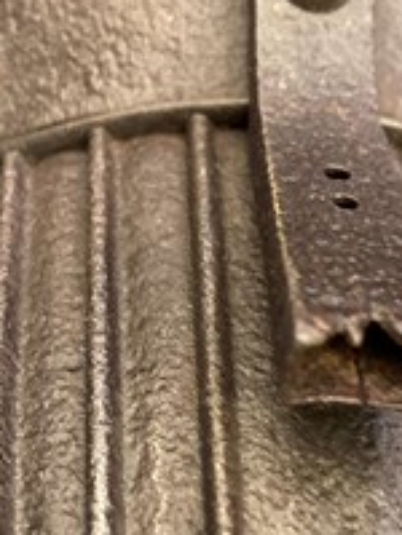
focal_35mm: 56
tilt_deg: -64.6
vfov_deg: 33.7
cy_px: 393
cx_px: 244
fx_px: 867
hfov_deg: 26.0
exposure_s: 1/25
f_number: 1.8
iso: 400
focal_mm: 3.99
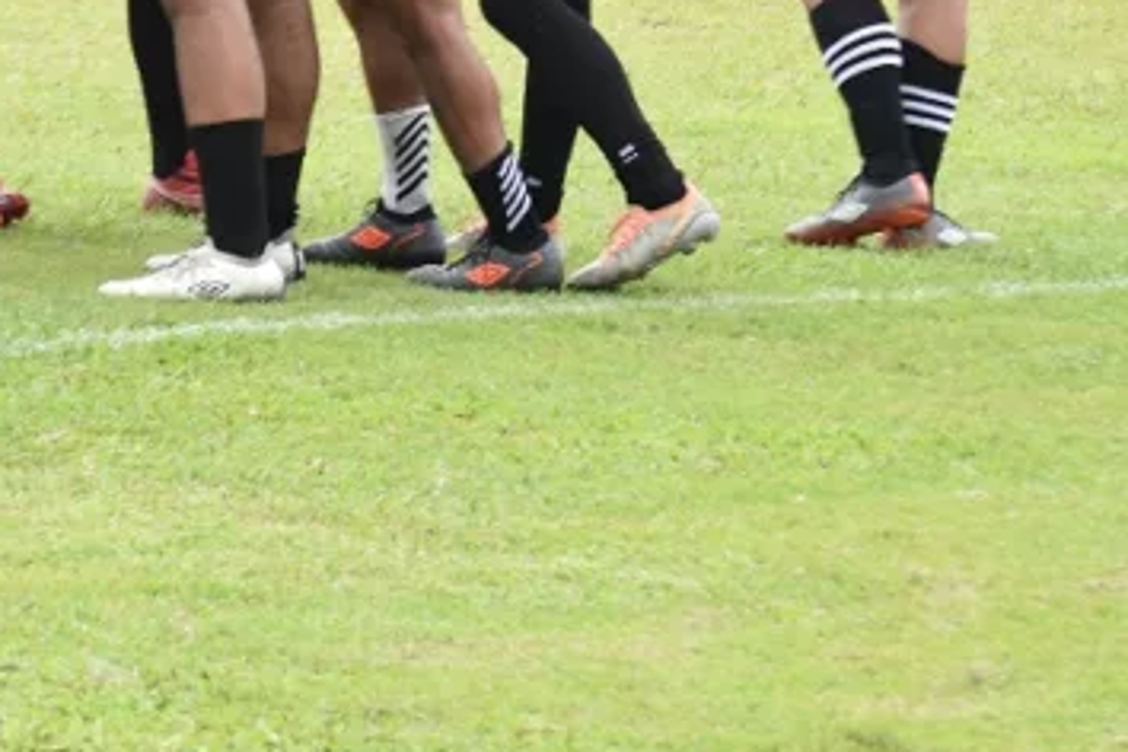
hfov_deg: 5.8
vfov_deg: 3.8
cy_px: -244
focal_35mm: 356
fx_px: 11154
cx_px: 6
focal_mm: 82
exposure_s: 1/250
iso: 200
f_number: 8
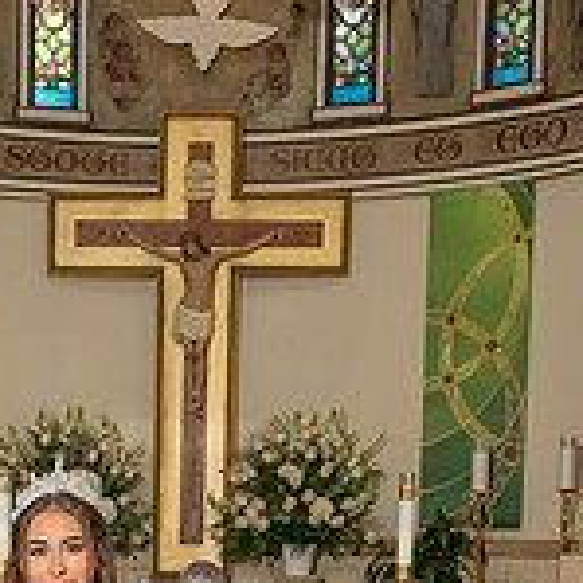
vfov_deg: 16.7
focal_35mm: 99
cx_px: 30
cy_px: 738
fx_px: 1886
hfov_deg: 17.3
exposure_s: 1/200
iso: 320
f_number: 4.5
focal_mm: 25.5
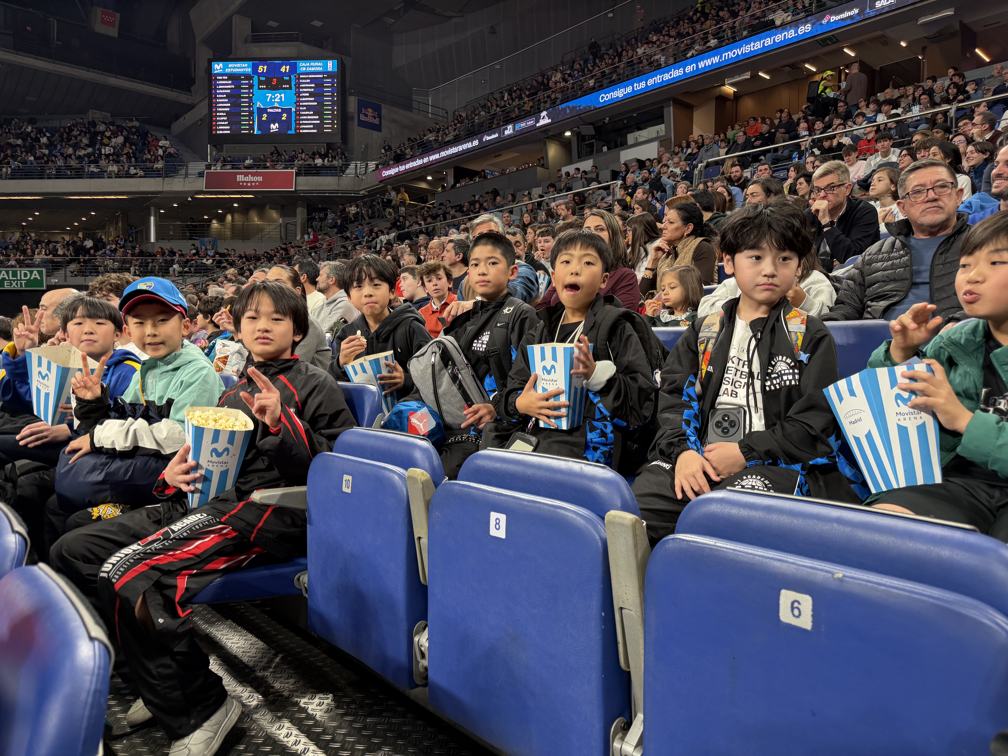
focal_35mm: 24
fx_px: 699
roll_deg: -0.4
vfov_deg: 56.8
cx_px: 504
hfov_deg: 71.6
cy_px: 378
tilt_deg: -1.0
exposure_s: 1/121
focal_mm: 6.76
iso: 160
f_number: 1.78
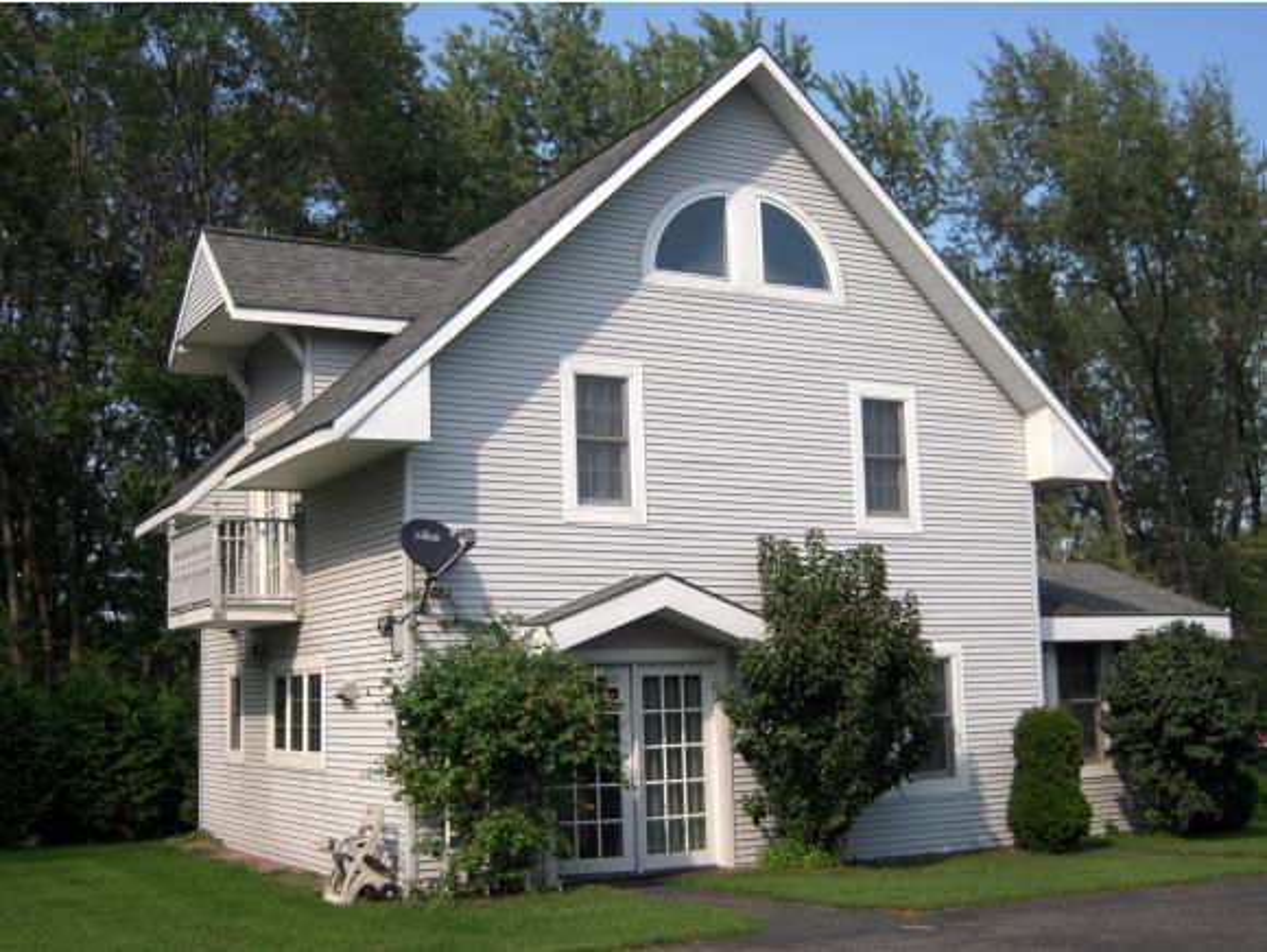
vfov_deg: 35.2
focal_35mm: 41
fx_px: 1502
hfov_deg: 45.7
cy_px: 476
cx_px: 634
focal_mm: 7.3
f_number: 6.4
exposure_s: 1/320
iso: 100
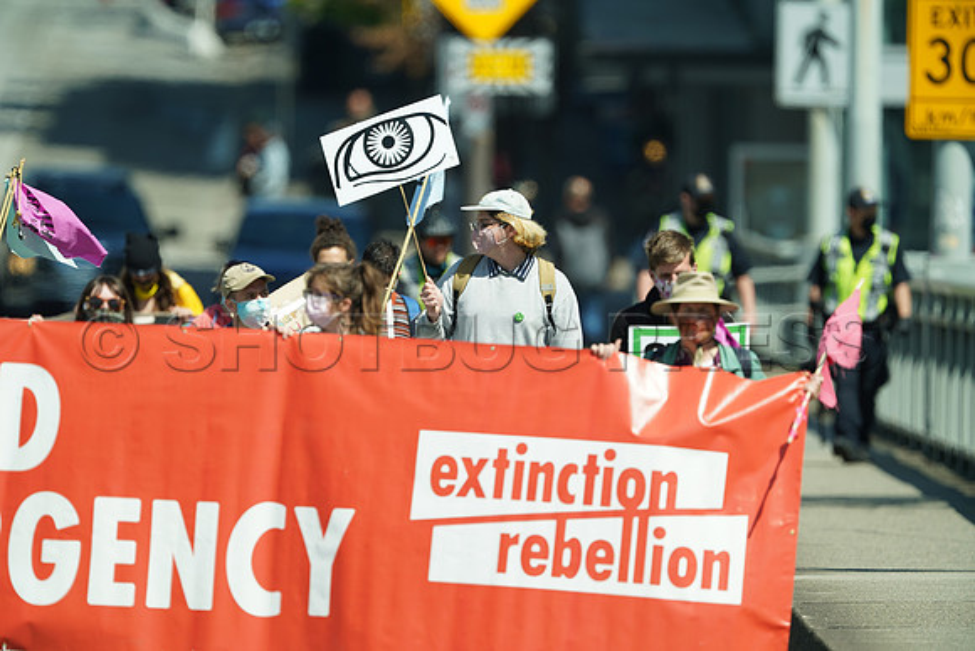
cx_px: 488
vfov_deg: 1.6
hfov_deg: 2.5
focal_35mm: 840
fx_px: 22754
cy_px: 326
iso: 100
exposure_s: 1/320
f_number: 6.3
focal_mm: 840
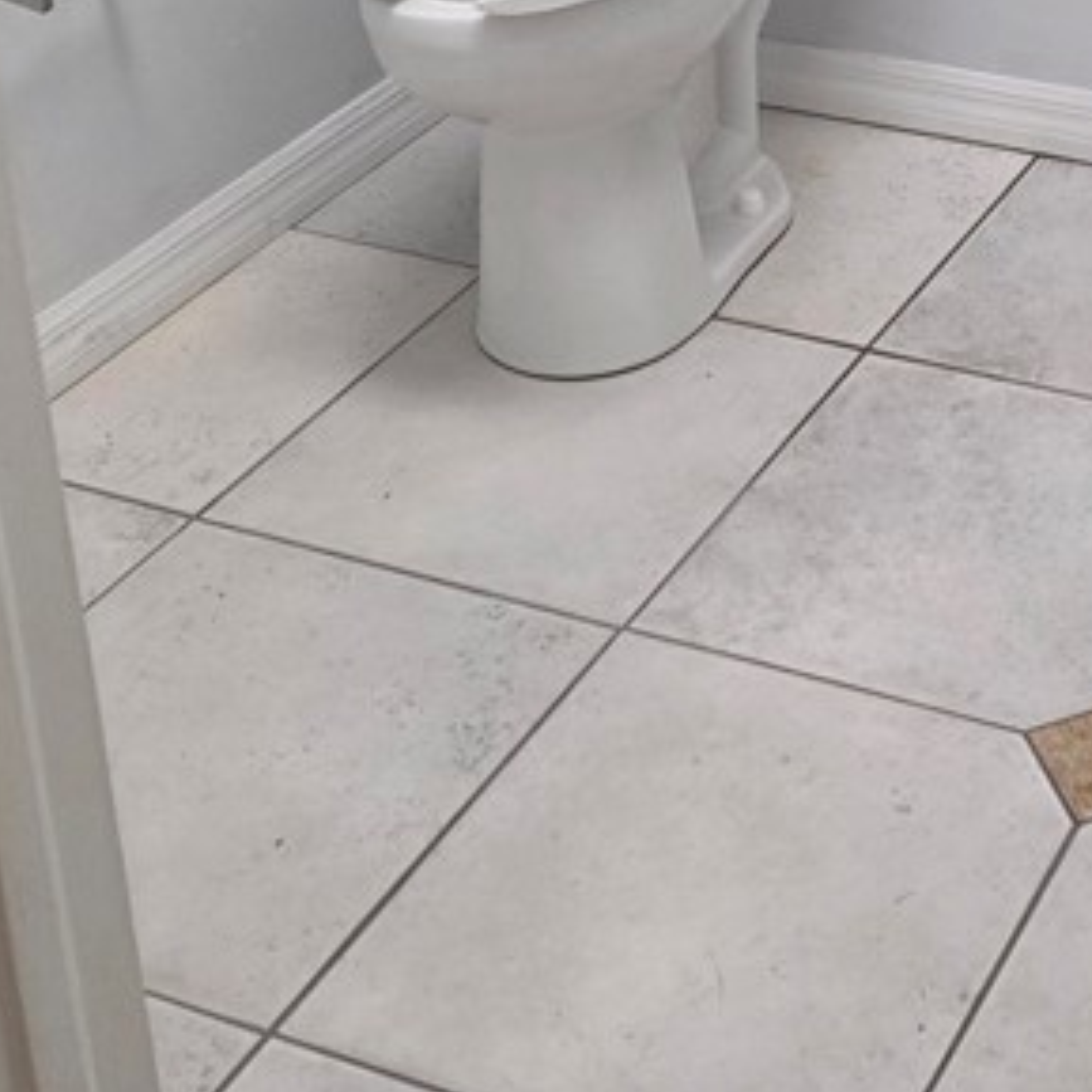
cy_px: -253
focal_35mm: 72
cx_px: 1088
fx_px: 2570
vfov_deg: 22.0
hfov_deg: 23.0
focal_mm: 5.4
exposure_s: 1/120
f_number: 1.8
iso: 125
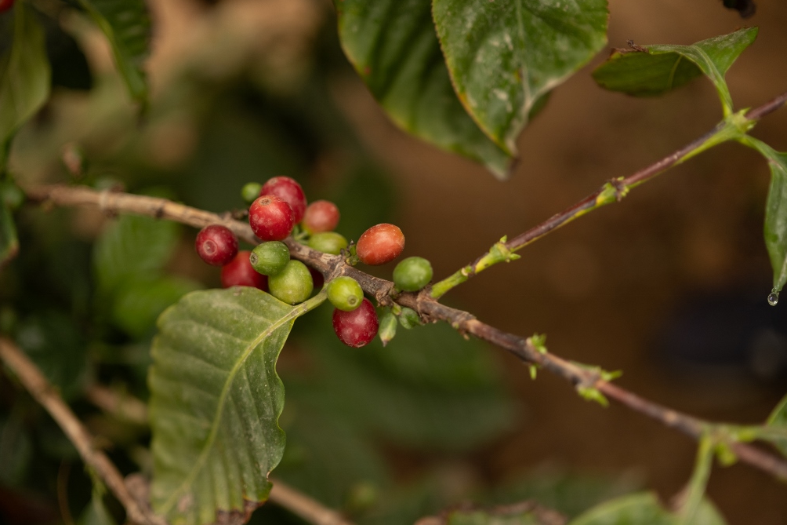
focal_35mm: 51
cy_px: 258
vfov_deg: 26.5
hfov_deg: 38.9
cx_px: 392
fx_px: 1115
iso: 250
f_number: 1.4
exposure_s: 1/800
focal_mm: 33
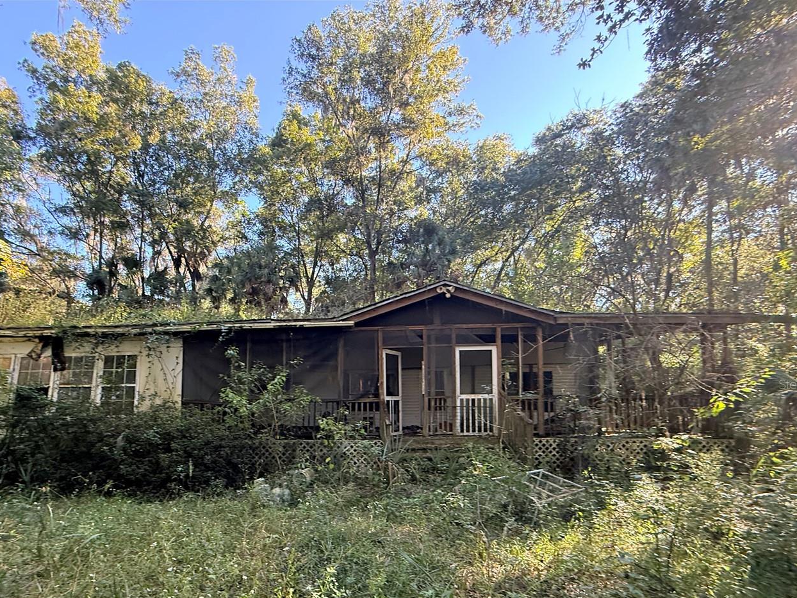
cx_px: 327
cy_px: 384
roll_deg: +0.3
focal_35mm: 18
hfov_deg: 86.9
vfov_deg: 70.1
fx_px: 414
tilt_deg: +3.6
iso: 200
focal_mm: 2.22
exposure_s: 1/99
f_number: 2.2
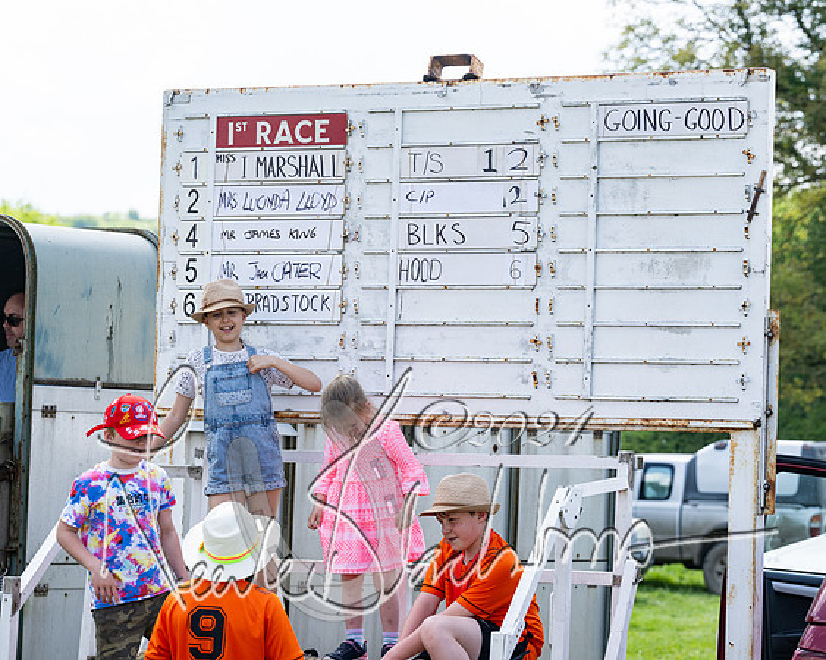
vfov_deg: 13.2
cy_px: 330
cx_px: 413
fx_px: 2864
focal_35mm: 117
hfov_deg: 16.4
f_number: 5
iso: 200
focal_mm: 104
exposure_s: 1/800
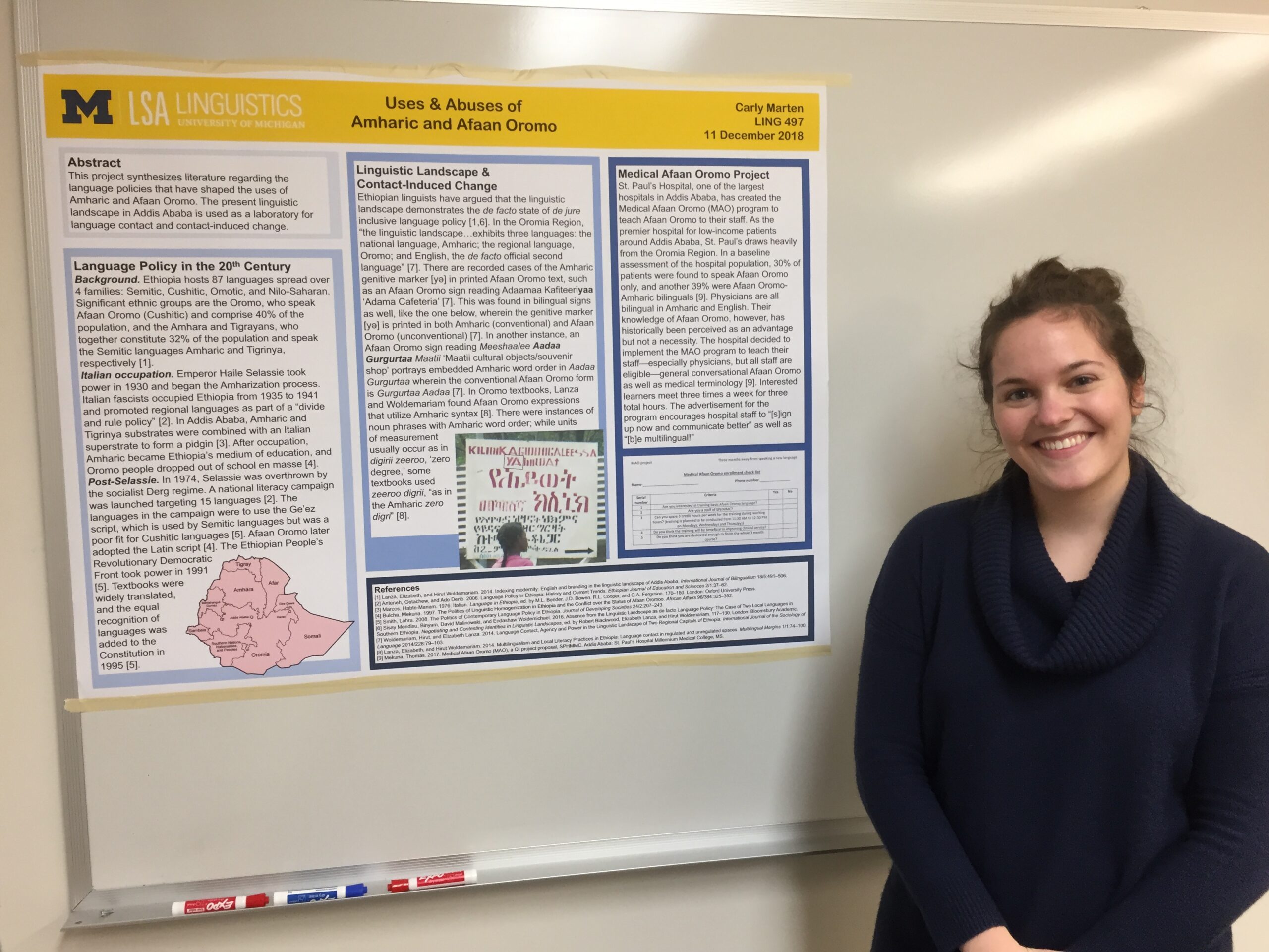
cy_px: 476
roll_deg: +1.1
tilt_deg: -5.2
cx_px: 634
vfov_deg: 48.2
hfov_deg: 61.7
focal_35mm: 29
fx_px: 1063
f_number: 2.2
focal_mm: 4.15
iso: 64
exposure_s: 1/30
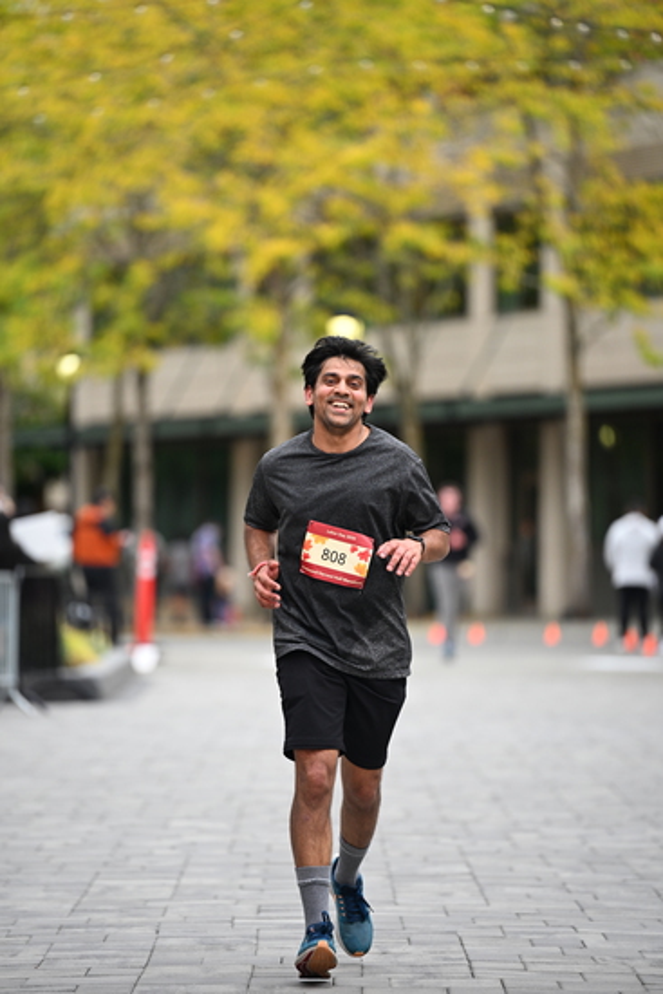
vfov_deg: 10.5
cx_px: 332
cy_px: 497
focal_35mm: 195
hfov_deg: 7.0
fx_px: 5383
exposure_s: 1/2000
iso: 640
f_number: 2.8
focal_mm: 195
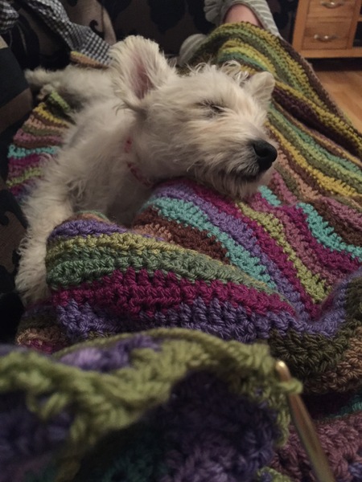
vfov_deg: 61.7
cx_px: 181
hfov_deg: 48.2
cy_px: 241
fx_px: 404
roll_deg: +0.3
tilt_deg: -37.6
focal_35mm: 29
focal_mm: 4.15
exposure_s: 1/17
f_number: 2.2
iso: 640
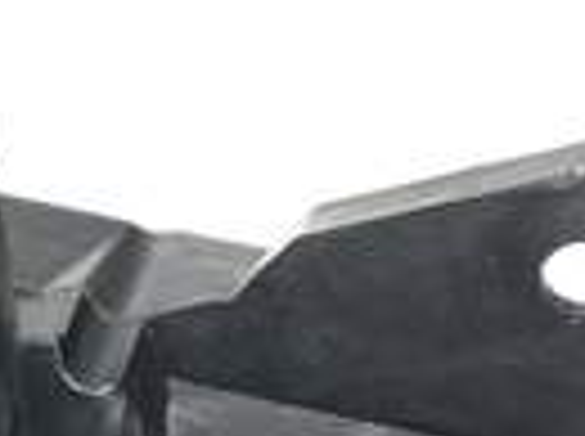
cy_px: 685
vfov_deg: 11.0
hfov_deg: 14.6
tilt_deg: -57.7
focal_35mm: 128
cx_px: -238
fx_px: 2159
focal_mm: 4.25
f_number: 1.8
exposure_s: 1/100
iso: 125
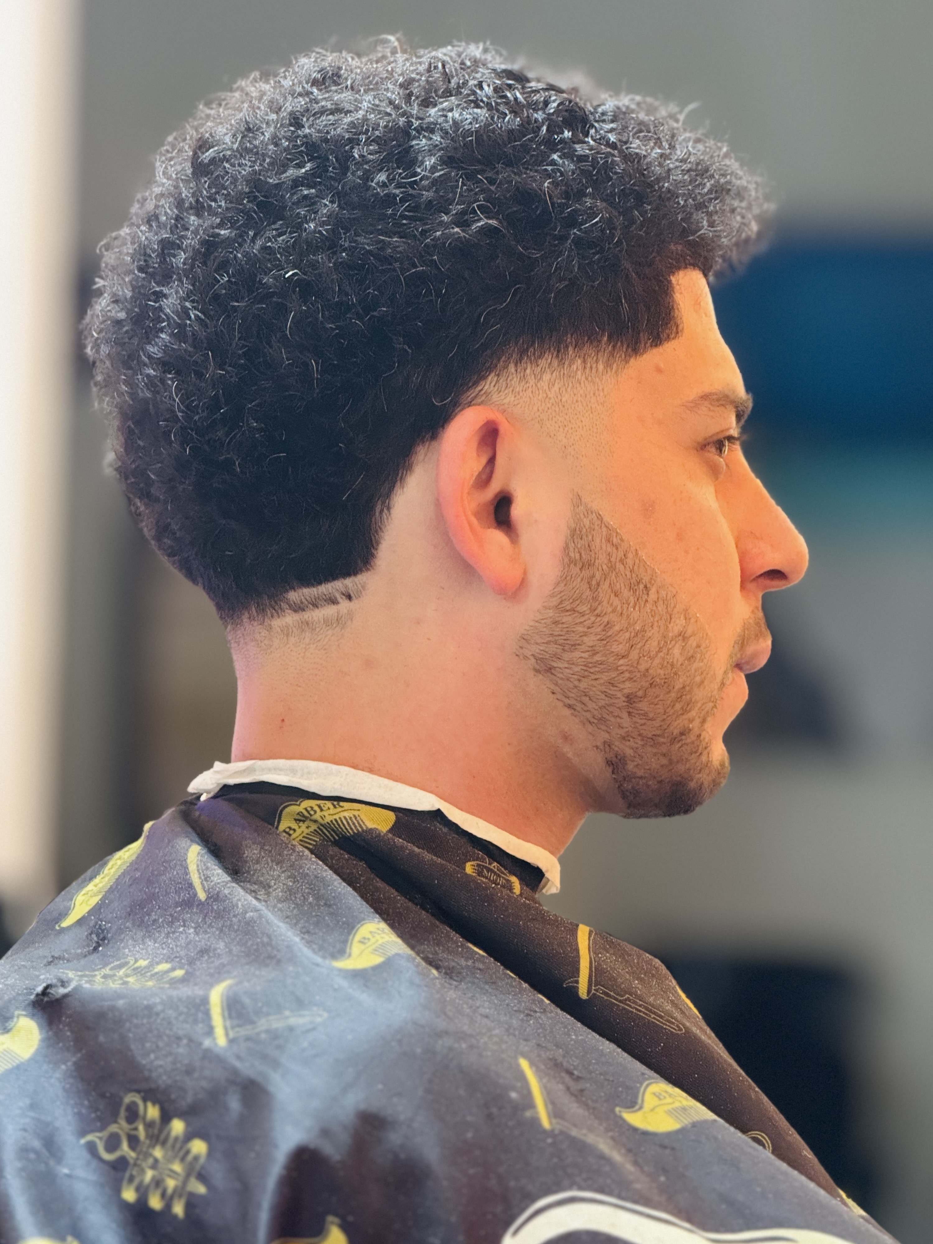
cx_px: 465
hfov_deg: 12.2
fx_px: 4349
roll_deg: -1.9
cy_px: 622
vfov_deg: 16.3
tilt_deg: +2.8
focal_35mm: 121
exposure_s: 1/40
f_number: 2.8
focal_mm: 15.66
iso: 640
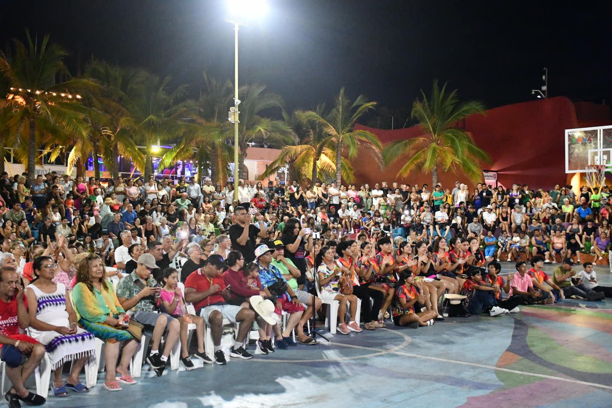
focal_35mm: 40
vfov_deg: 33.4
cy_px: 204
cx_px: 306
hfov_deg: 48.5
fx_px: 680
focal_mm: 27
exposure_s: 1/50
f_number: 4
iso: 8000
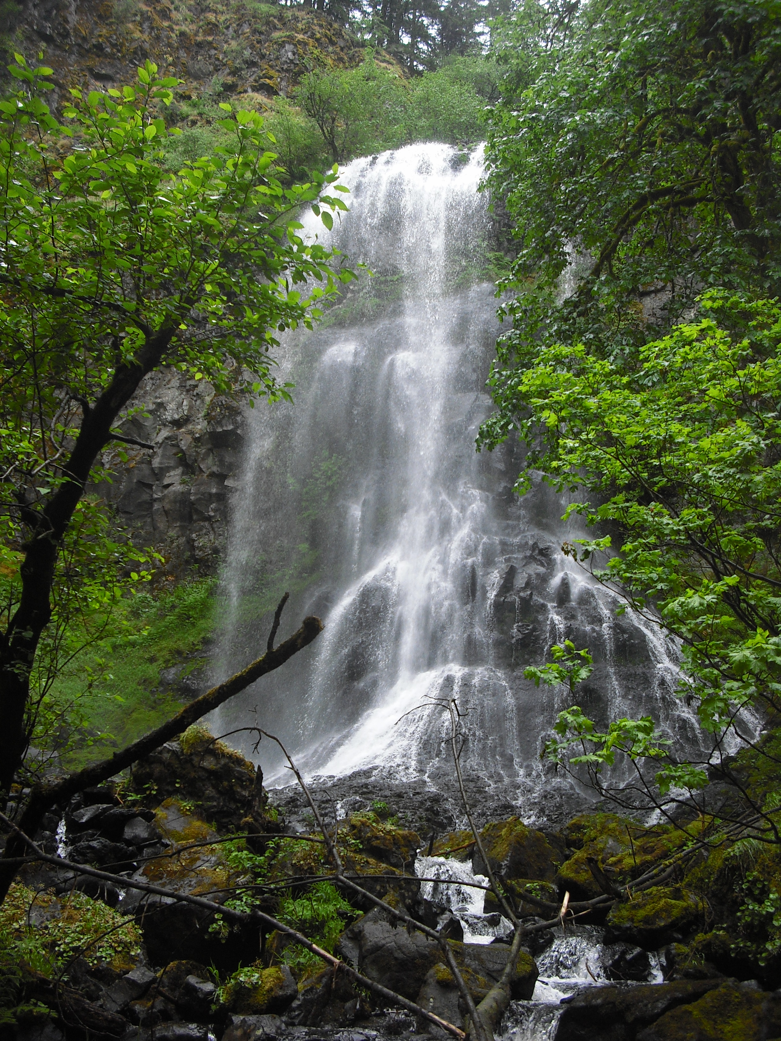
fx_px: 1143
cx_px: 390
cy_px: 520
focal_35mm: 38
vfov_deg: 49.0
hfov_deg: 37.7
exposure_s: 1/160
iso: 100
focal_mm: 6.2
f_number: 2.8
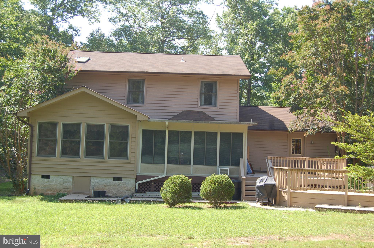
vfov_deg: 31.8
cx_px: 187
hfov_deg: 46.4
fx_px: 436
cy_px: 124
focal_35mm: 42
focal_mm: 28
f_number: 6.3
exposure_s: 1/160
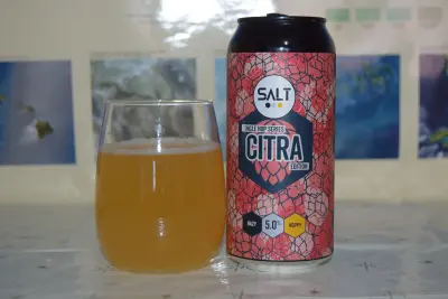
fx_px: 896
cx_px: 224
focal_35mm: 72
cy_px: 150
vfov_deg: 18.9
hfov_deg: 28.1
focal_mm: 48
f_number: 5.3
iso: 400
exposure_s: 1/60
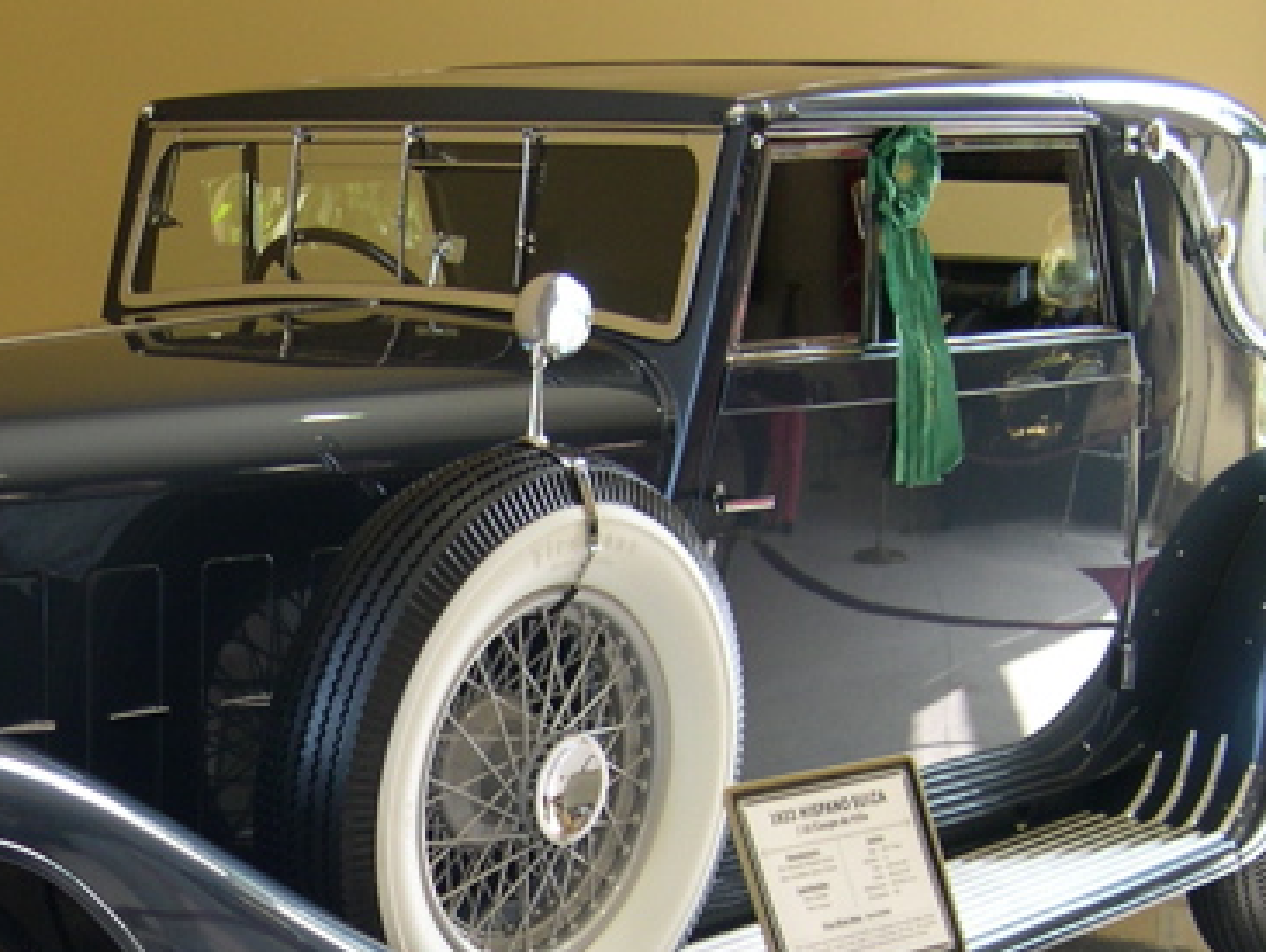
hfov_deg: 23.0
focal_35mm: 83
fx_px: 3038
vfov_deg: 17.6
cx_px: 156
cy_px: 817
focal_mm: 8
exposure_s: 1/29.4
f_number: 2.8
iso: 100
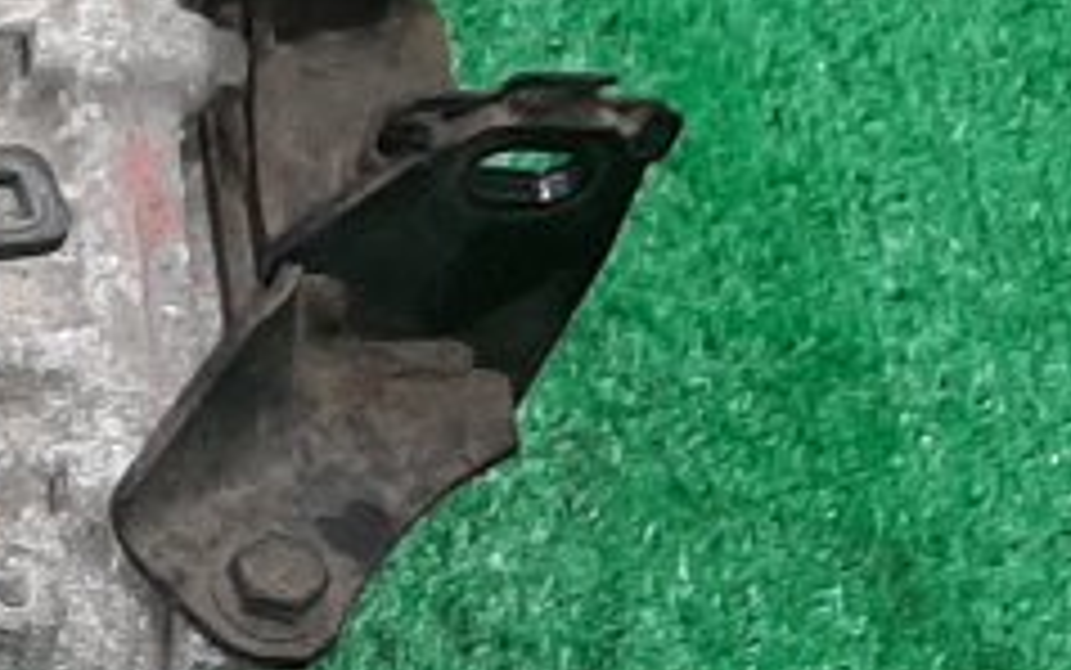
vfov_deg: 7.8
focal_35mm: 167
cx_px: -716
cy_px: 648
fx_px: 4877
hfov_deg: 11.8
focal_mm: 3.93
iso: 107
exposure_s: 1/50
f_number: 1.7
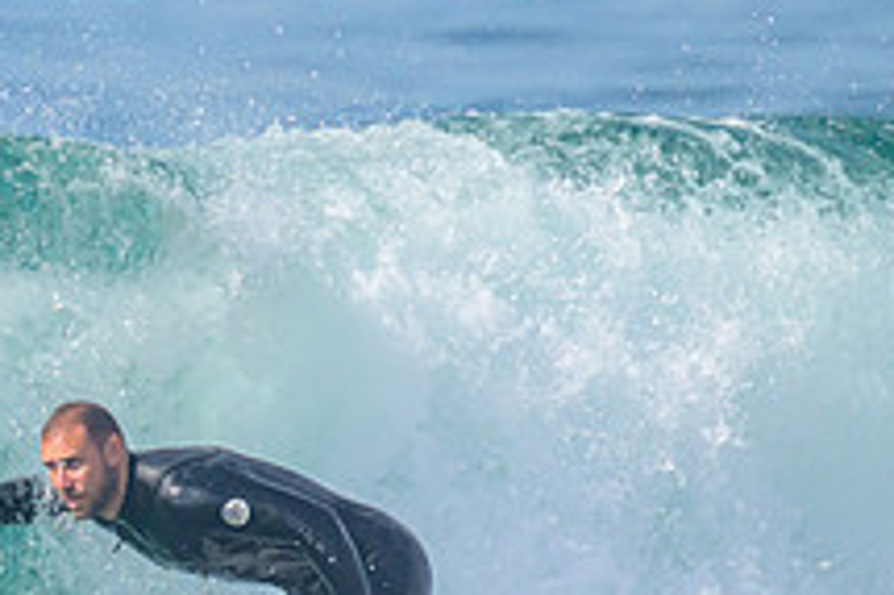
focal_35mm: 2617
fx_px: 64937
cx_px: -92
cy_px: 573
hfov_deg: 0.8
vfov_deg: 0.5
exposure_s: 1/2000
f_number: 11
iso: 1000
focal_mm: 800
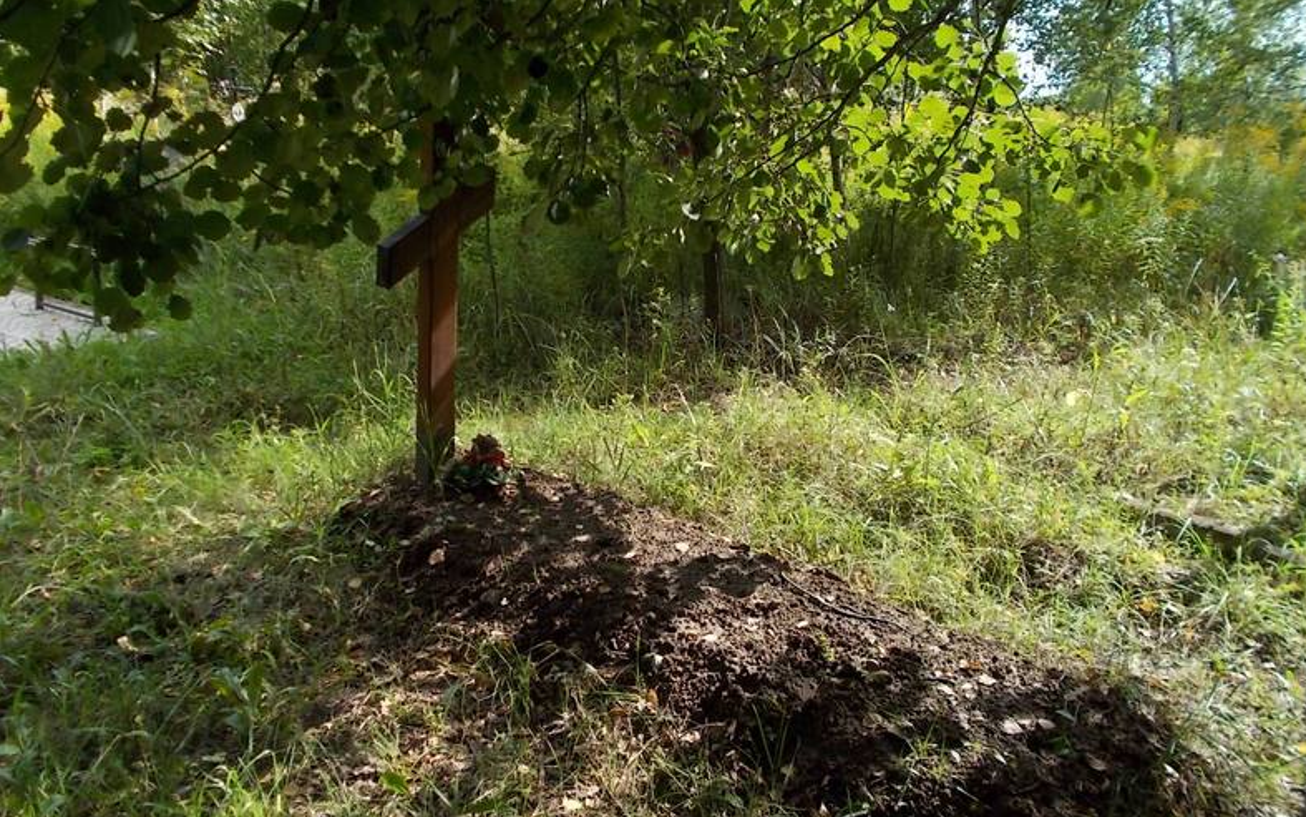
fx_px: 997
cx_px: 662
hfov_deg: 66.5
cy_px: 389
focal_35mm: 28
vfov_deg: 44.5
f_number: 3.2
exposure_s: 1/250
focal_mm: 4.6
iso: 80
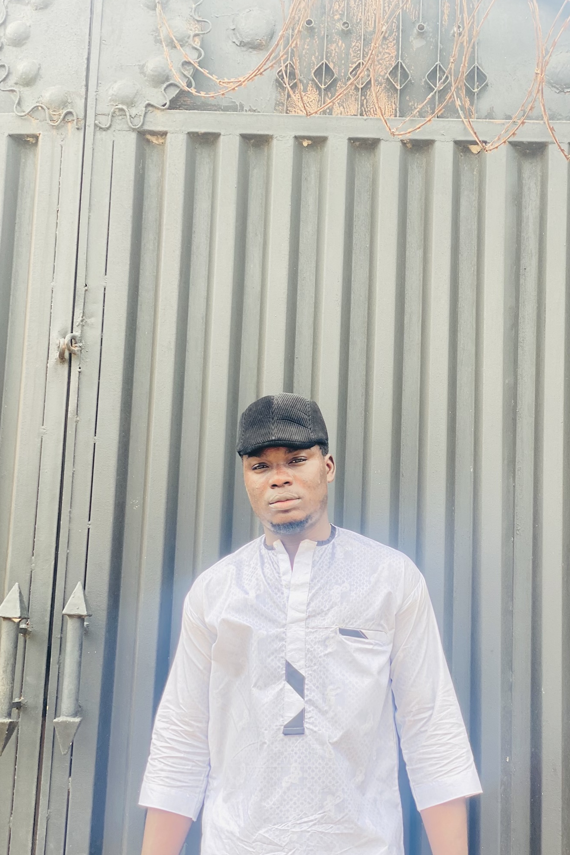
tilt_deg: +13.2
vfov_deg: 36.2
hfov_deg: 24.6
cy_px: 423
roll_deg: -3.3
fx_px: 1306
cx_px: 324
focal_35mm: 55
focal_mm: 6
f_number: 2
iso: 20
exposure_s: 1/129
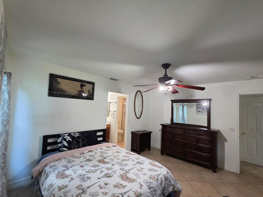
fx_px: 106
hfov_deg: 102.0
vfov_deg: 85.6
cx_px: 128
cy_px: 104
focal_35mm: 14
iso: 320
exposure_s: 1/60
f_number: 1.9
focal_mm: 2.2
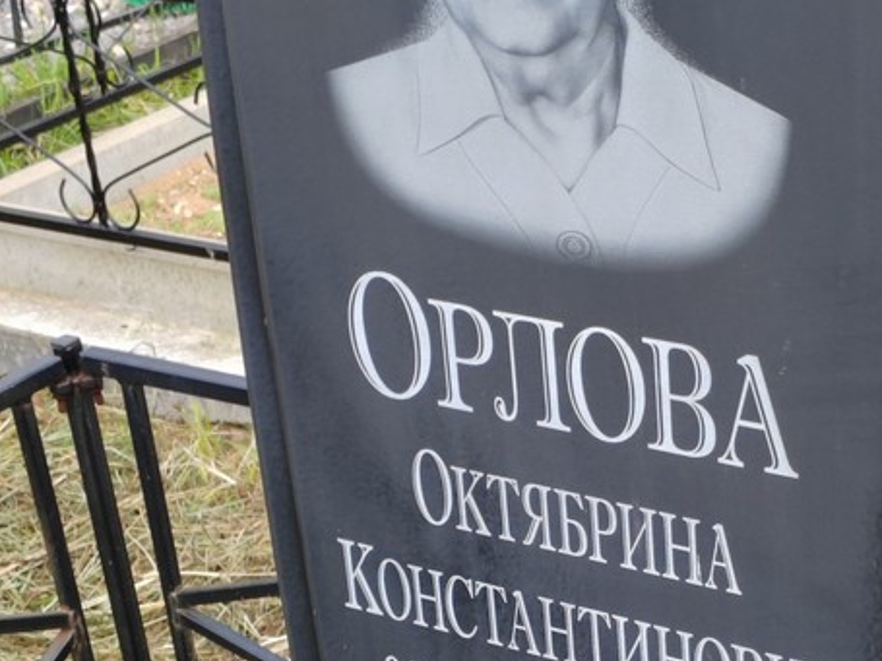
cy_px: 566
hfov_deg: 20.6
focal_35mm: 95
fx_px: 2420
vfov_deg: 15.4
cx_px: 618
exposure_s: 1/290
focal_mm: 5.52
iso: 100
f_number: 1.9
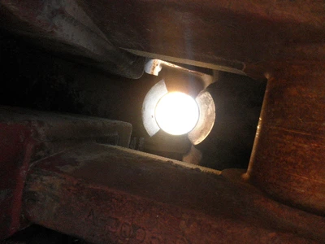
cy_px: 122
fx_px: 263
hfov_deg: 63.4
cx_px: 162
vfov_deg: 49.7
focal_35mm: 28
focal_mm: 5
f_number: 3
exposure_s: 1/30
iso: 160
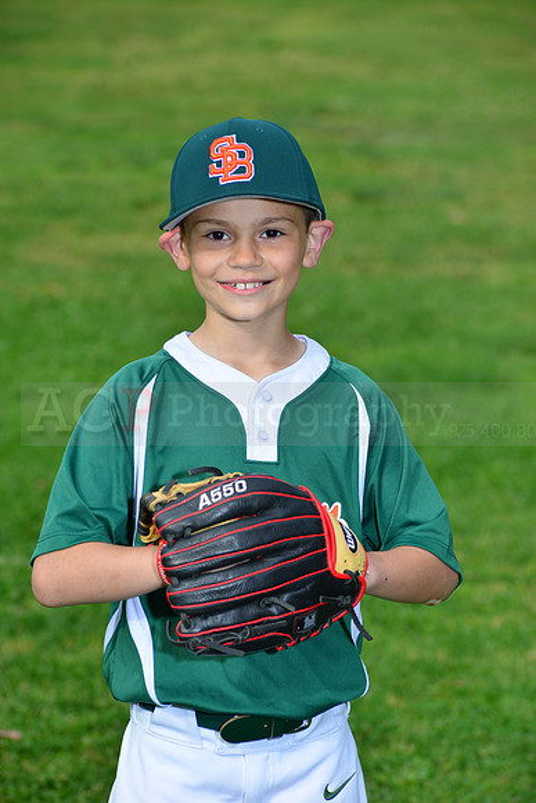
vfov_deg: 12.1
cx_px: 268
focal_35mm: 170
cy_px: 402
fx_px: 3794
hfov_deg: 8.1
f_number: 10
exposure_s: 1/200
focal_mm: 170
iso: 200
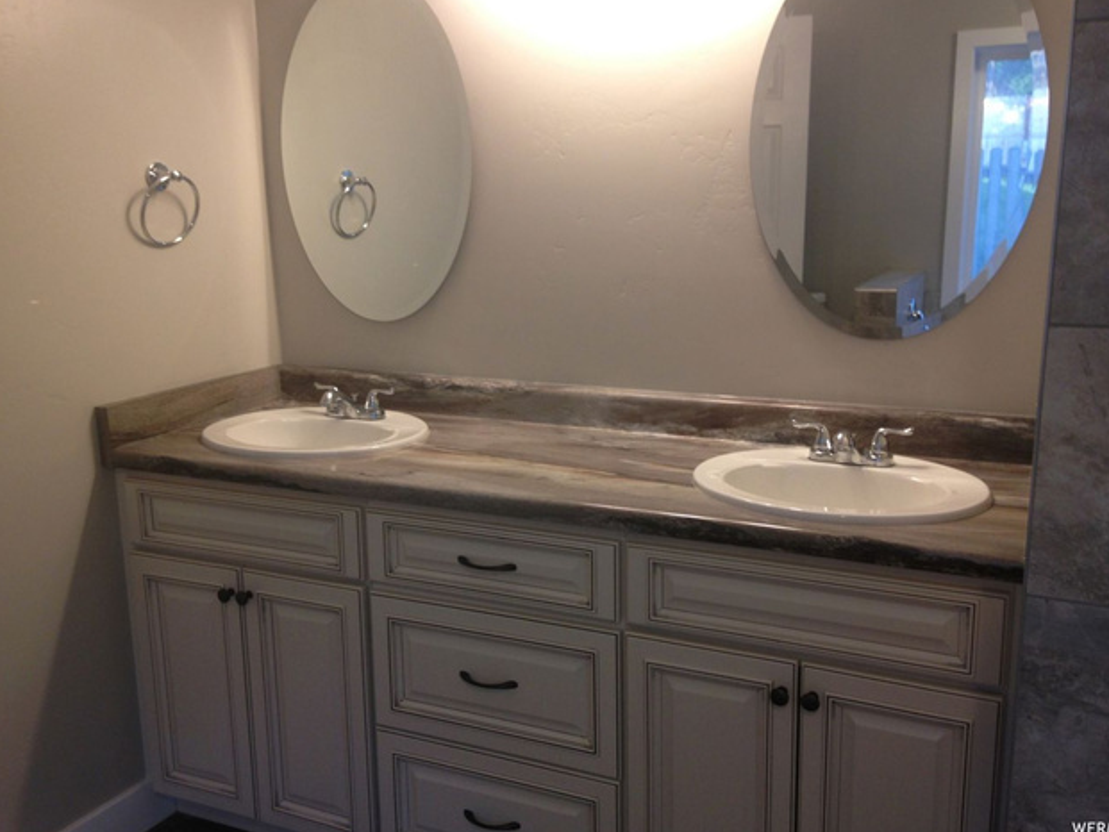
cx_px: 566
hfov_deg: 53.9
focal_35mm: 34
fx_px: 1089
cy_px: 407
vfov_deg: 41.8
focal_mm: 4.12
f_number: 2.4
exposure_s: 1/20
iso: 50
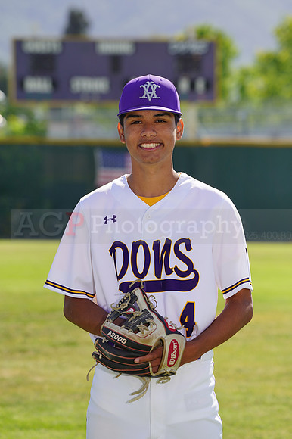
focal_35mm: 235
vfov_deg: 8.8
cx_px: 146
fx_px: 2862
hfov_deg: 5.8
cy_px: 220
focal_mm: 235
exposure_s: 1/250
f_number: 8
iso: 100
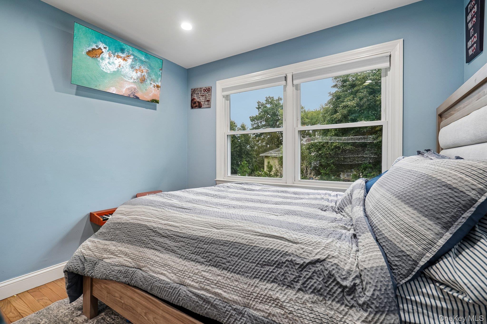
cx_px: 244
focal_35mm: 16
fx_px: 216
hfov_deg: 96.7
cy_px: 162
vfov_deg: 73.7
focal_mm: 16
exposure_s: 1/25
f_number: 8
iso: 400
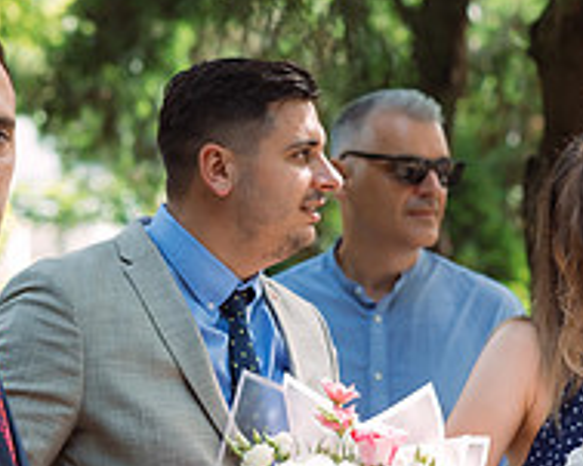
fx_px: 4225
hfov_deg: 7.9
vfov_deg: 6.3
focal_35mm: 245
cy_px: 478
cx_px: 487
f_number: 4
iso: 800
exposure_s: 1/500
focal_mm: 85
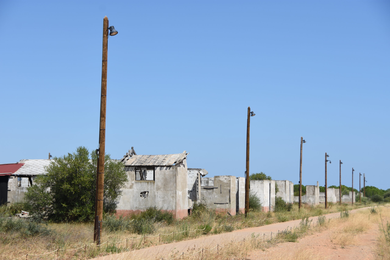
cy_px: 130
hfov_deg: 24.2
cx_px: 195
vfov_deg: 16.3
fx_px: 910
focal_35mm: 84
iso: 100
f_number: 6.3
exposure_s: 1/640
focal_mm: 56
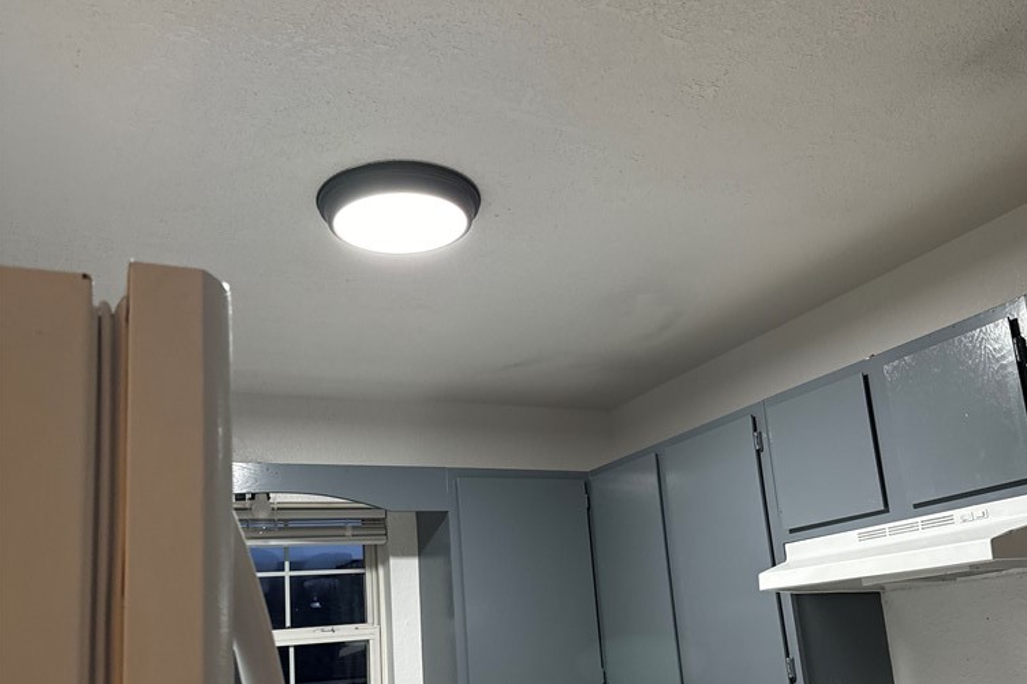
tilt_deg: +13.0
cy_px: 437
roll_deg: +4.3
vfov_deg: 38.6
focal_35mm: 34
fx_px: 970
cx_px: 523
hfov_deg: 55.8
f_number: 1.78
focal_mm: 6.76
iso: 250
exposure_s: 1/60
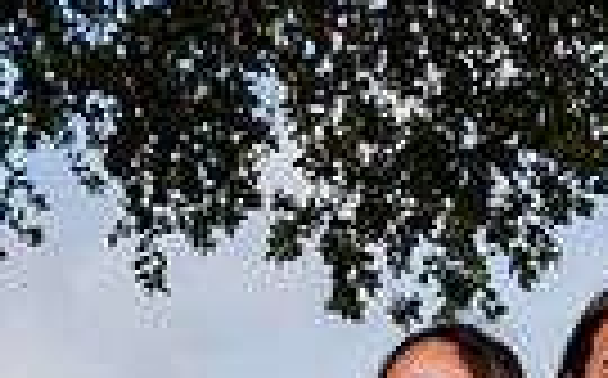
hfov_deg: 12.8
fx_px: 2698
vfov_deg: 7.5
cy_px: 909
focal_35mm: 163
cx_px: 486
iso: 100
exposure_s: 1/640
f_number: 5.6
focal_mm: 48
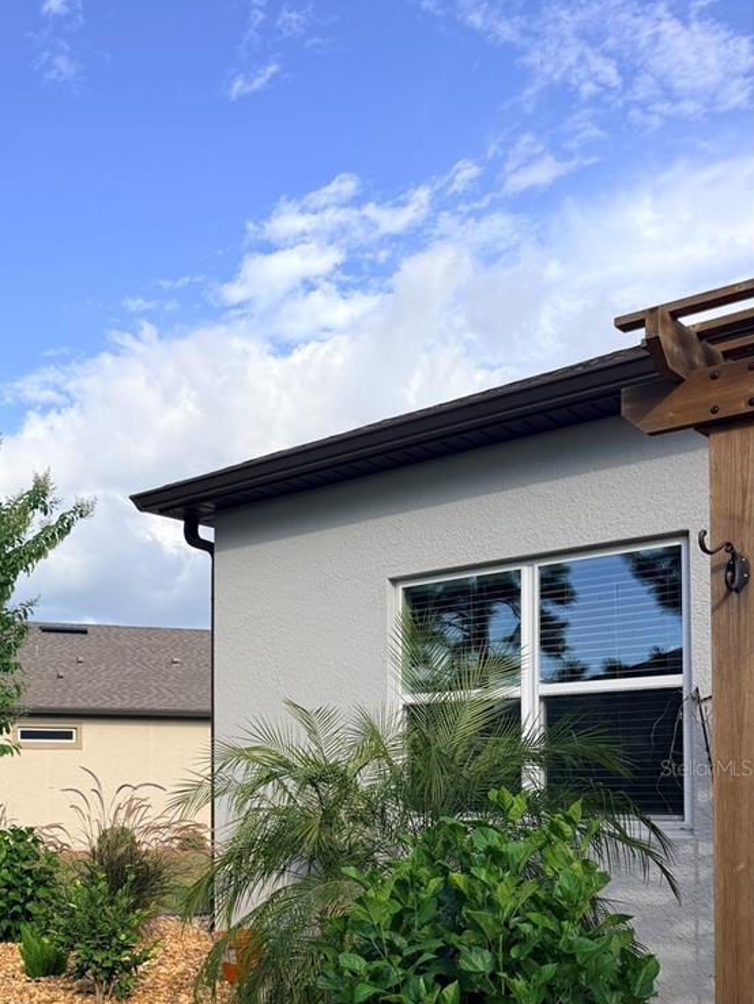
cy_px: 767
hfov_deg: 35.6
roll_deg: -0.1
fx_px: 1132
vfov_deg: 46.0
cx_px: 144
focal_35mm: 39
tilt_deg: +1.9
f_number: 1.78
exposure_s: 1/2299
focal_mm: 6.76
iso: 80
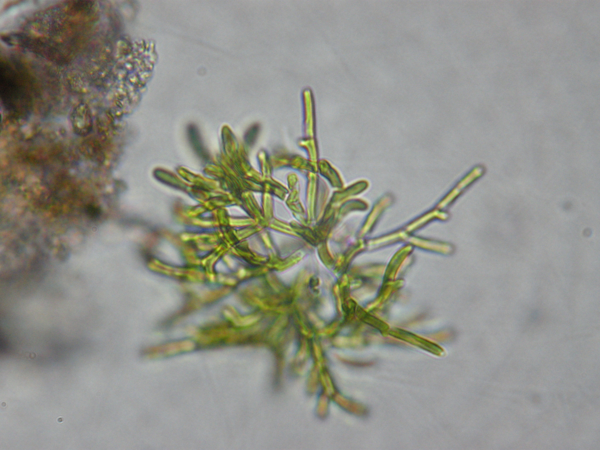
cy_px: 225
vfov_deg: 12.0
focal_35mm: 123
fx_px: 2132
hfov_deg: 16.0
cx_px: 300
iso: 311
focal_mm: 26.3
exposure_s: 1/54
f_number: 5.3
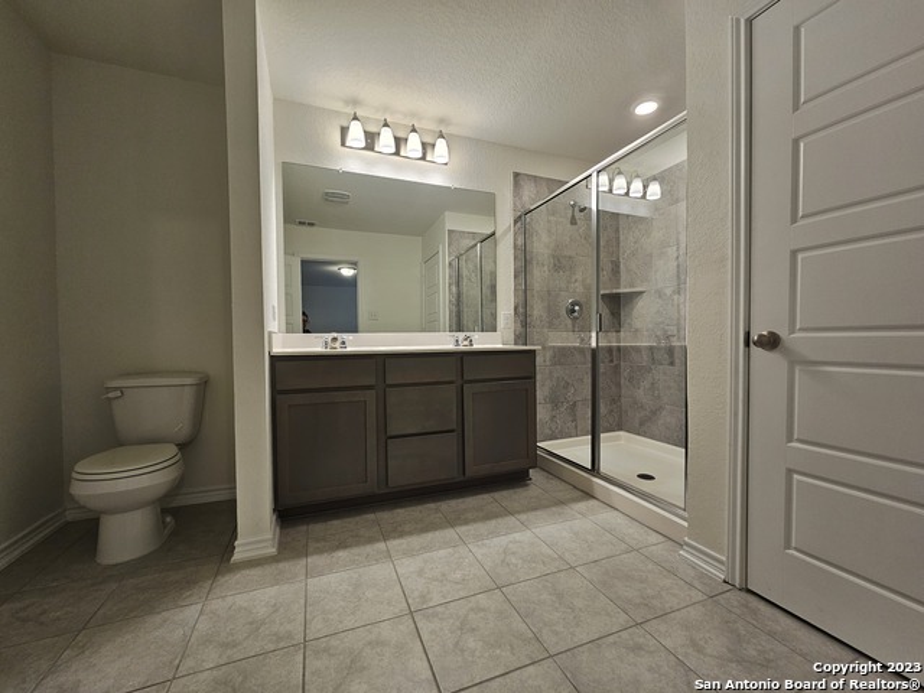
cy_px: 346
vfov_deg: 89.9
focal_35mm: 13
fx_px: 347
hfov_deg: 106.2
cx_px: 462
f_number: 2.2
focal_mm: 2.2
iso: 100
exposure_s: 1/60
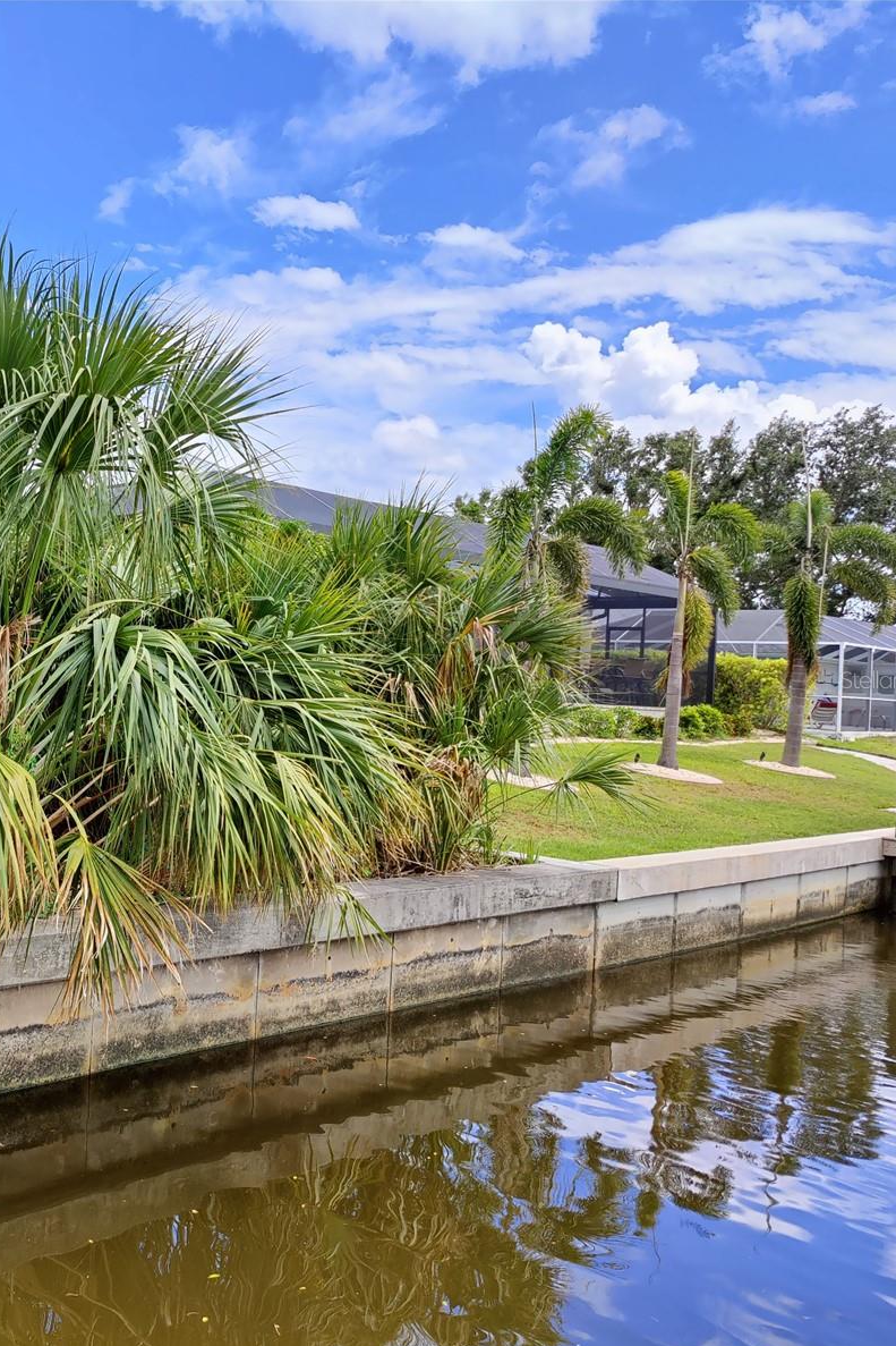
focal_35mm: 49
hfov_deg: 26.3
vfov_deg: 40.3
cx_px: 42
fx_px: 1830
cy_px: 679
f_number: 1.88
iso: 100
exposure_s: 1/761
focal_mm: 6.06
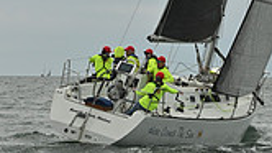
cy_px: -94
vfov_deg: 4.7
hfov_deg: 8.4
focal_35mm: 257
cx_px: 212
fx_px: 1852
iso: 320
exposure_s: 1/800
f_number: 14
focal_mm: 70
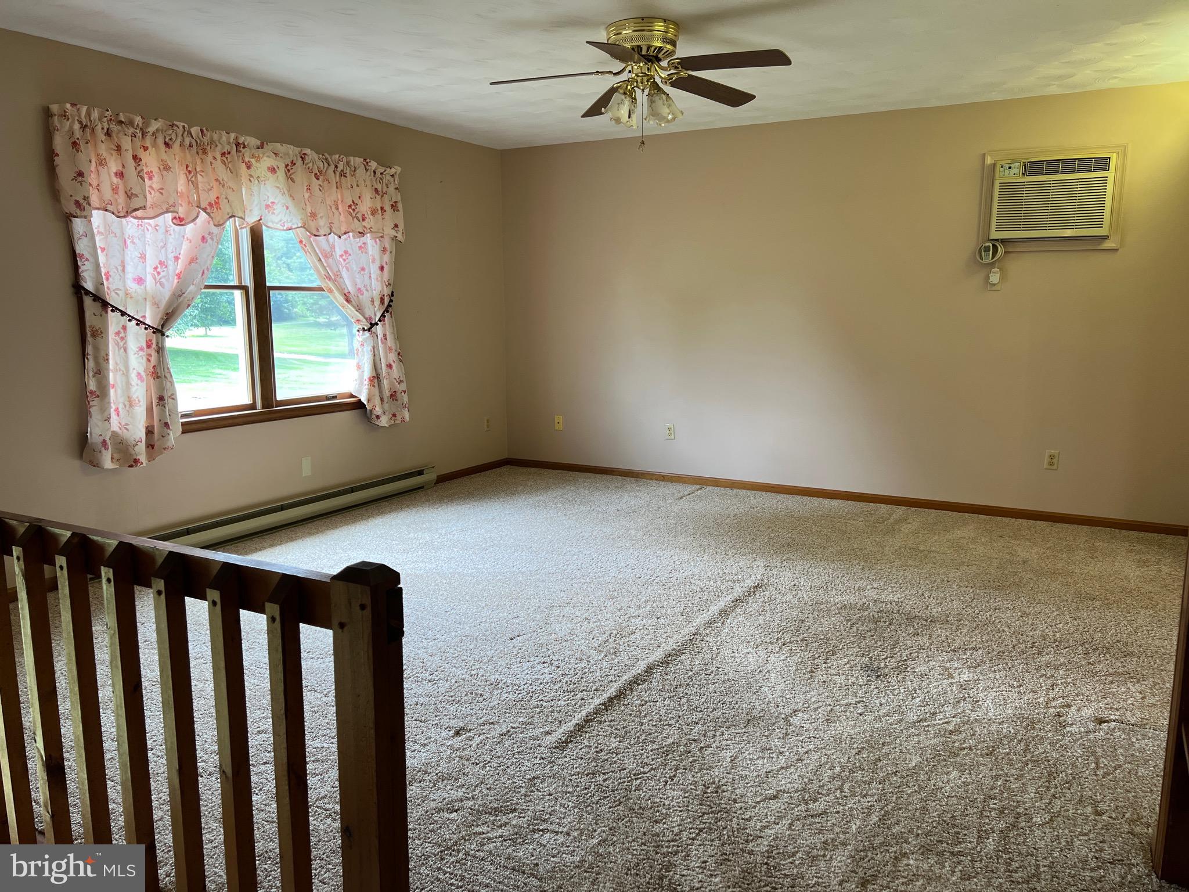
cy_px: 446
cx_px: 594
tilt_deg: -10.1
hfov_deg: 67.3
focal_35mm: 26
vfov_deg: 53.1
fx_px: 893
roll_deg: +0.5
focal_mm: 5.7
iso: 100
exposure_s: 1/120
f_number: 1.5
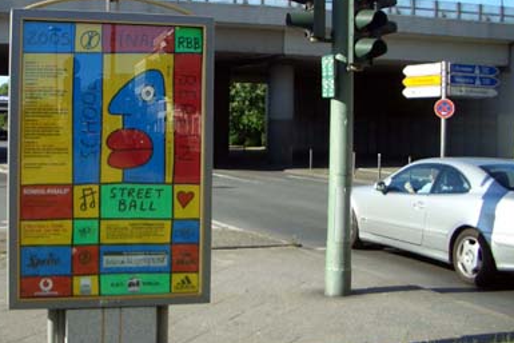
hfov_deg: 37.6
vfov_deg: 25.9
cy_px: 119
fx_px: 743
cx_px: 158
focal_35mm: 52
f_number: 2.6
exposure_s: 1/640
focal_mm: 5.8
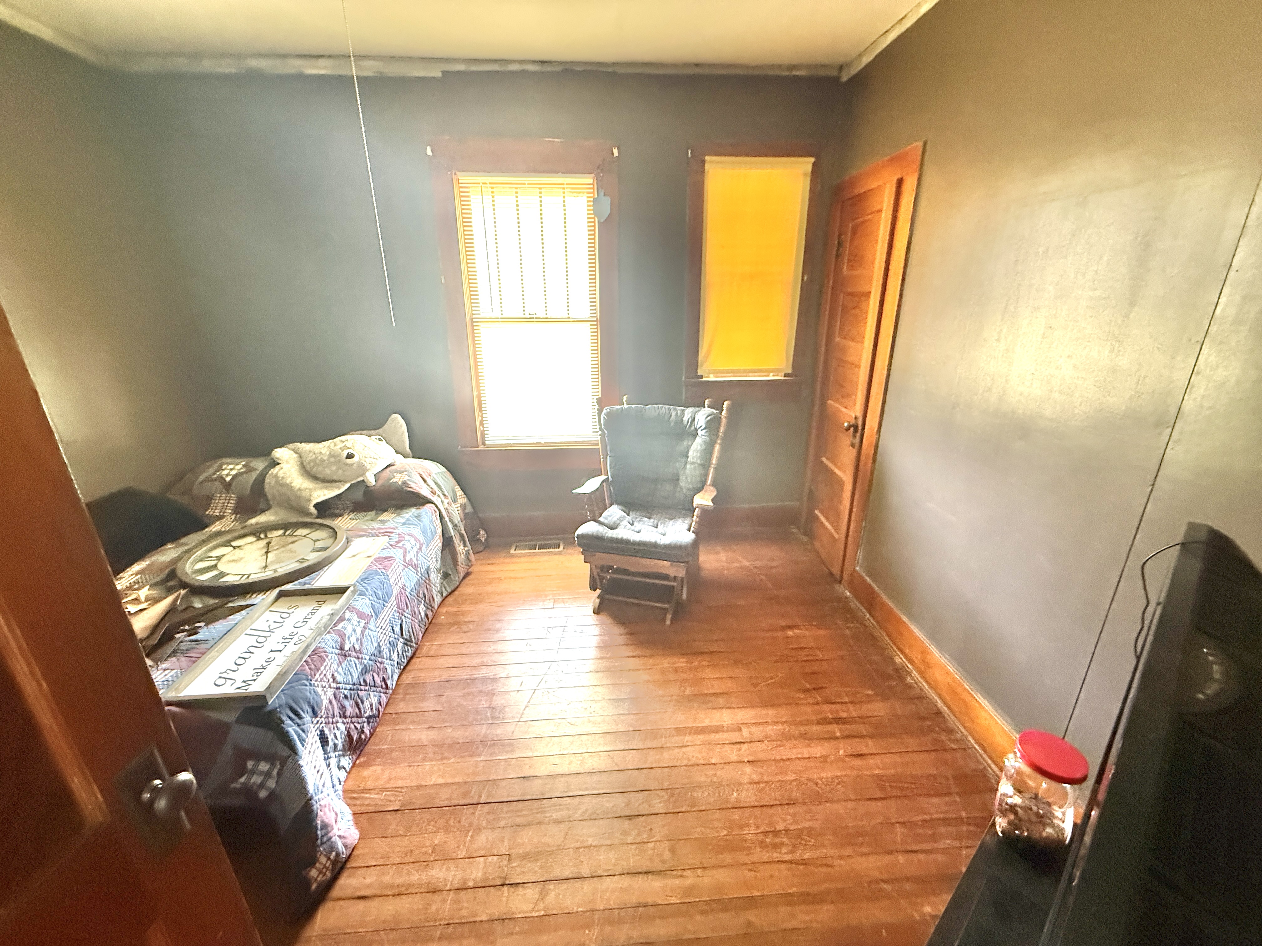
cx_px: 631
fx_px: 510
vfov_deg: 85.7
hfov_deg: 102.1
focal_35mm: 14
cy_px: 473
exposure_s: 1/60
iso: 640
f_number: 2.2
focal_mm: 2.22
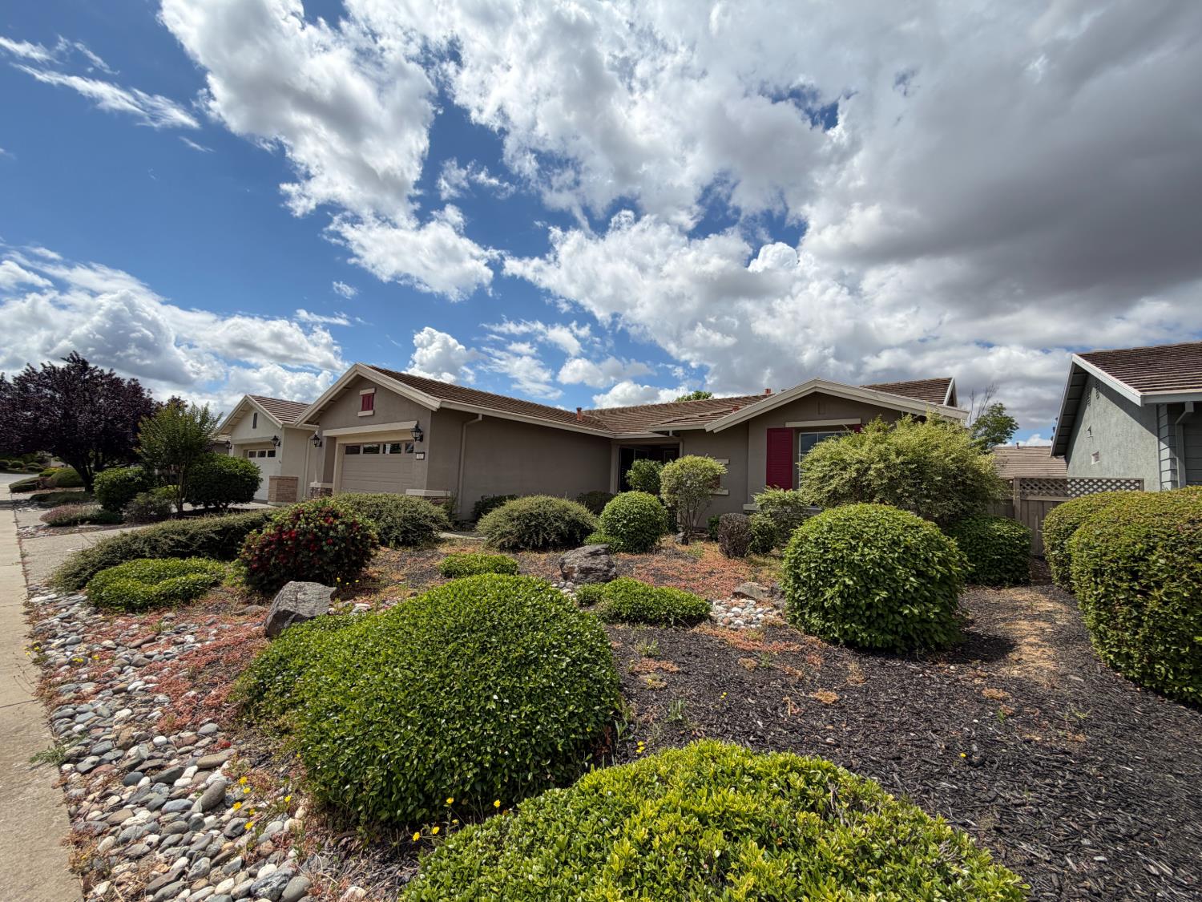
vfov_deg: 85.7
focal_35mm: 14
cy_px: 451
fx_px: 486
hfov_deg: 102.1
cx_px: 601
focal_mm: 2.22
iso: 20
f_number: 2.2
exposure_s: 1/1464
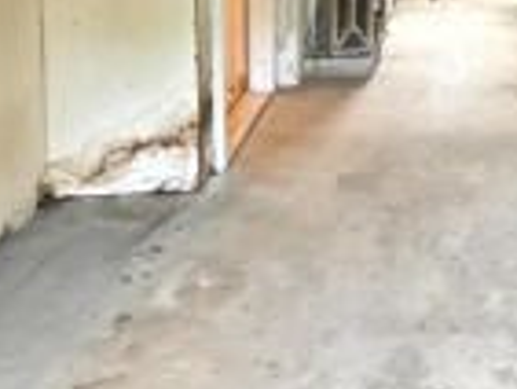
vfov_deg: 20.1
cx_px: 651
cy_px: -143
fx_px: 987
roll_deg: -1.0
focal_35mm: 66
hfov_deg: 25.7
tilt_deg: -5.1
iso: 1250
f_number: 2.2
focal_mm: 2.22
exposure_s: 1/42
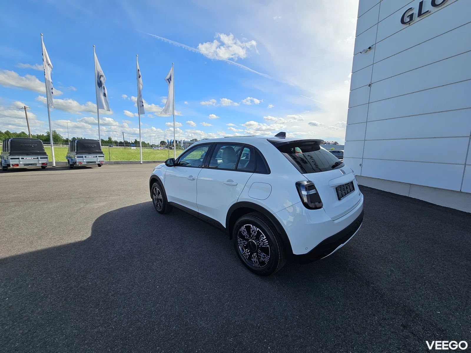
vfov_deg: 89.9
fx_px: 177
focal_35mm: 13
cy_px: 176
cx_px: 236
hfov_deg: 106.2
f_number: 2.2
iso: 50
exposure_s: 1/1785
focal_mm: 2.2
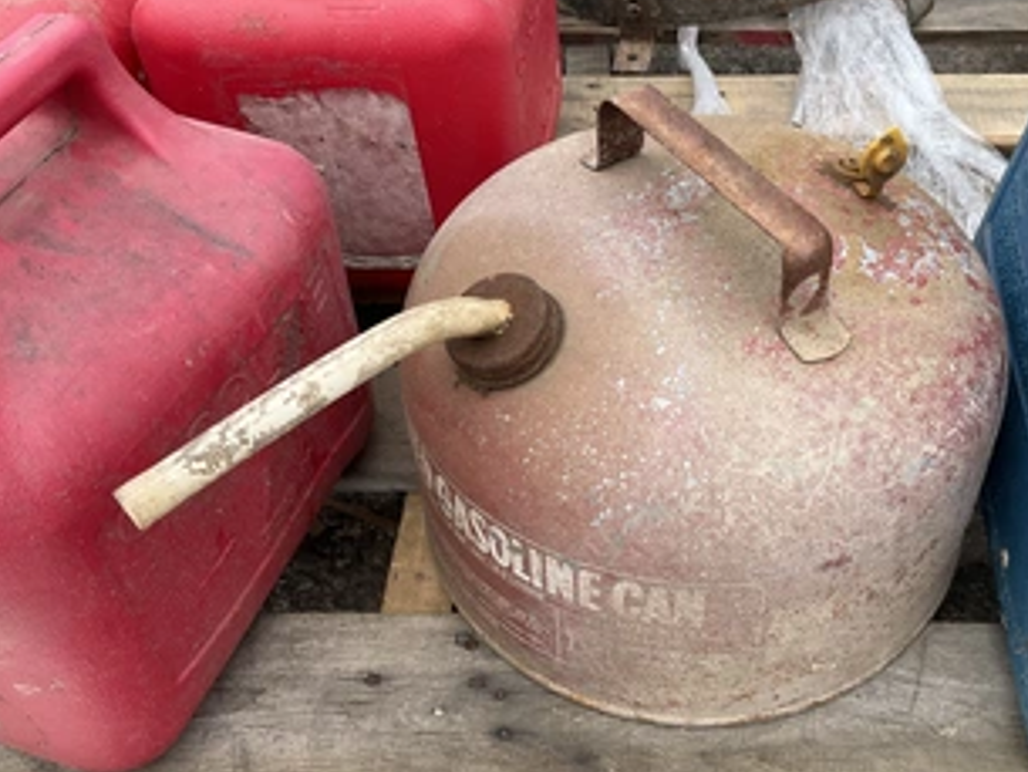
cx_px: 637
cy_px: 371
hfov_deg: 48.5
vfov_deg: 37.7
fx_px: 1129
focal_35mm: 38
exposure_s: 1/792
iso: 25
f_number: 1.8
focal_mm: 3
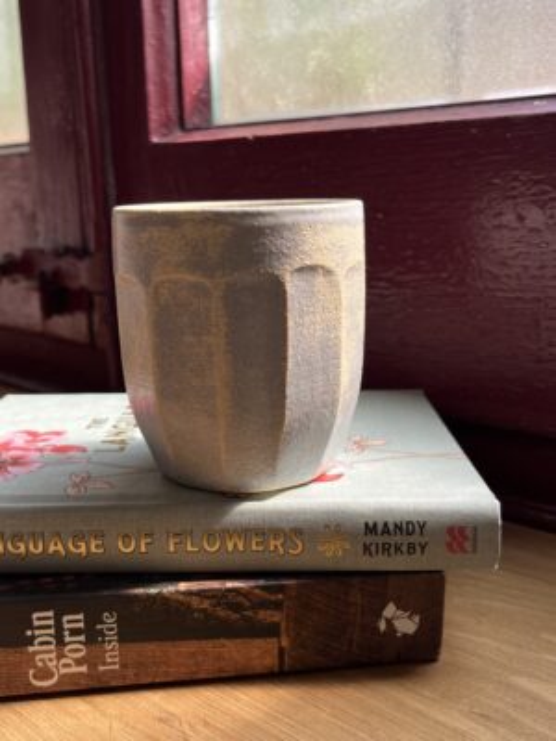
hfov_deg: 53.1
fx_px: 557
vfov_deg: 67.3
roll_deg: +1.0
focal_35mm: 26
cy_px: 370
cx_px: 278
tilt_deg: -13.3
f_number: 1.6
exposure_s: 1/608
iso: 50
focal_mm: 5.1
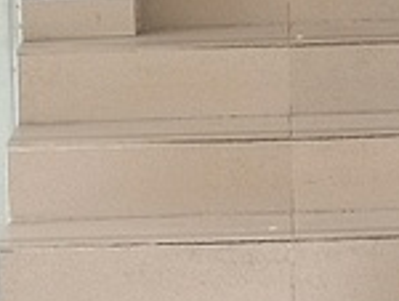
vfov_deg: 6.7
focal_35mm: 216
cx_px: 343
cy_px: -258
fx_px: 2494
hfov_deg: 9.1
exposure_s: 1/50
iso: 125
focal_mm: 3.95
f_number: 1.8
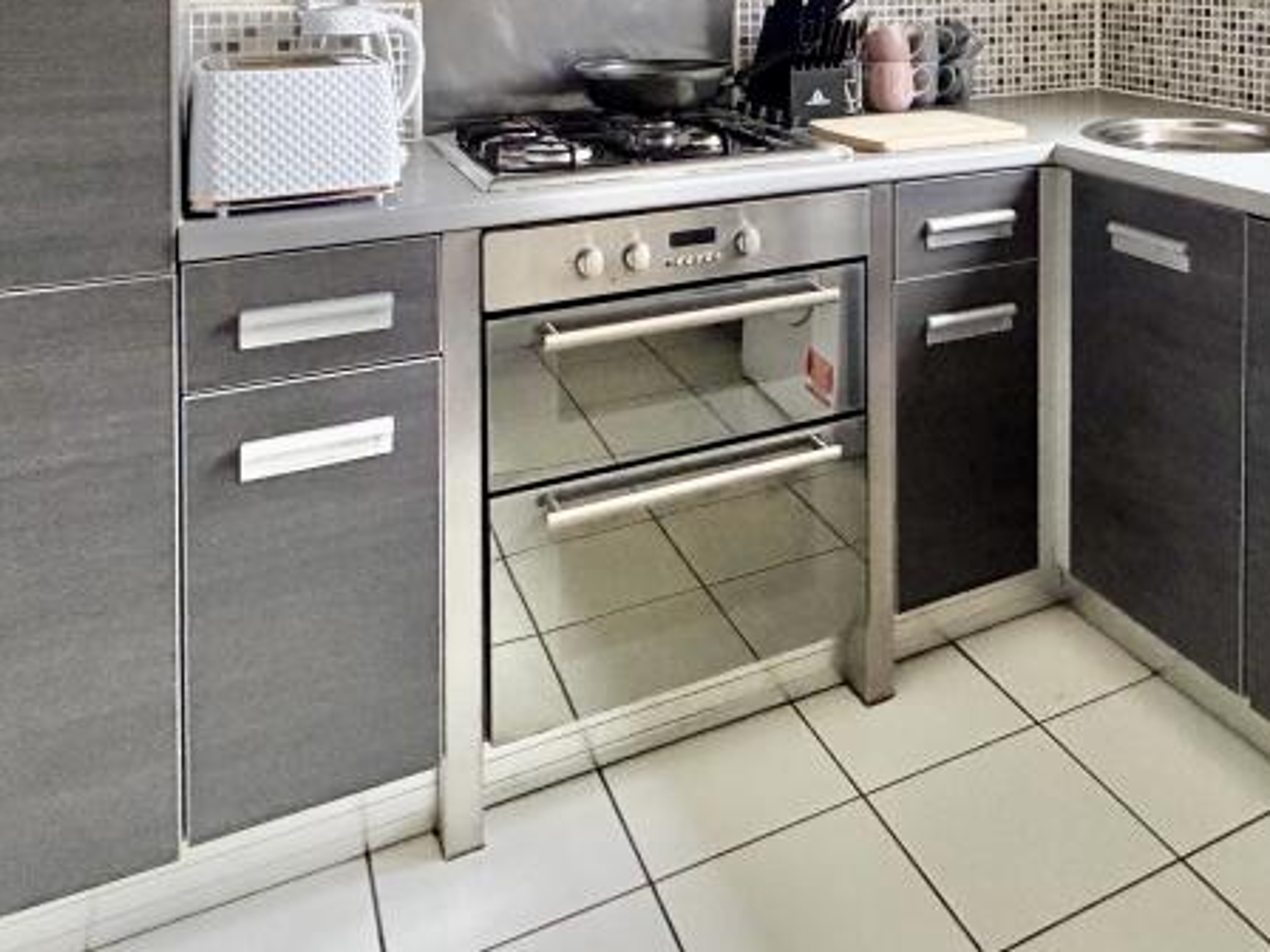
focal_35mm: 32
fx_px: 1174
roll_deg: -0.5
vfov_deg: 38.7
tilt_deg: -1.2
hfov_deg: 54.9
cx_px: 901
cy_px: -20
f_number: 2.2
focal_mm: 2.22
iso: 400
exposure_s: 1/60
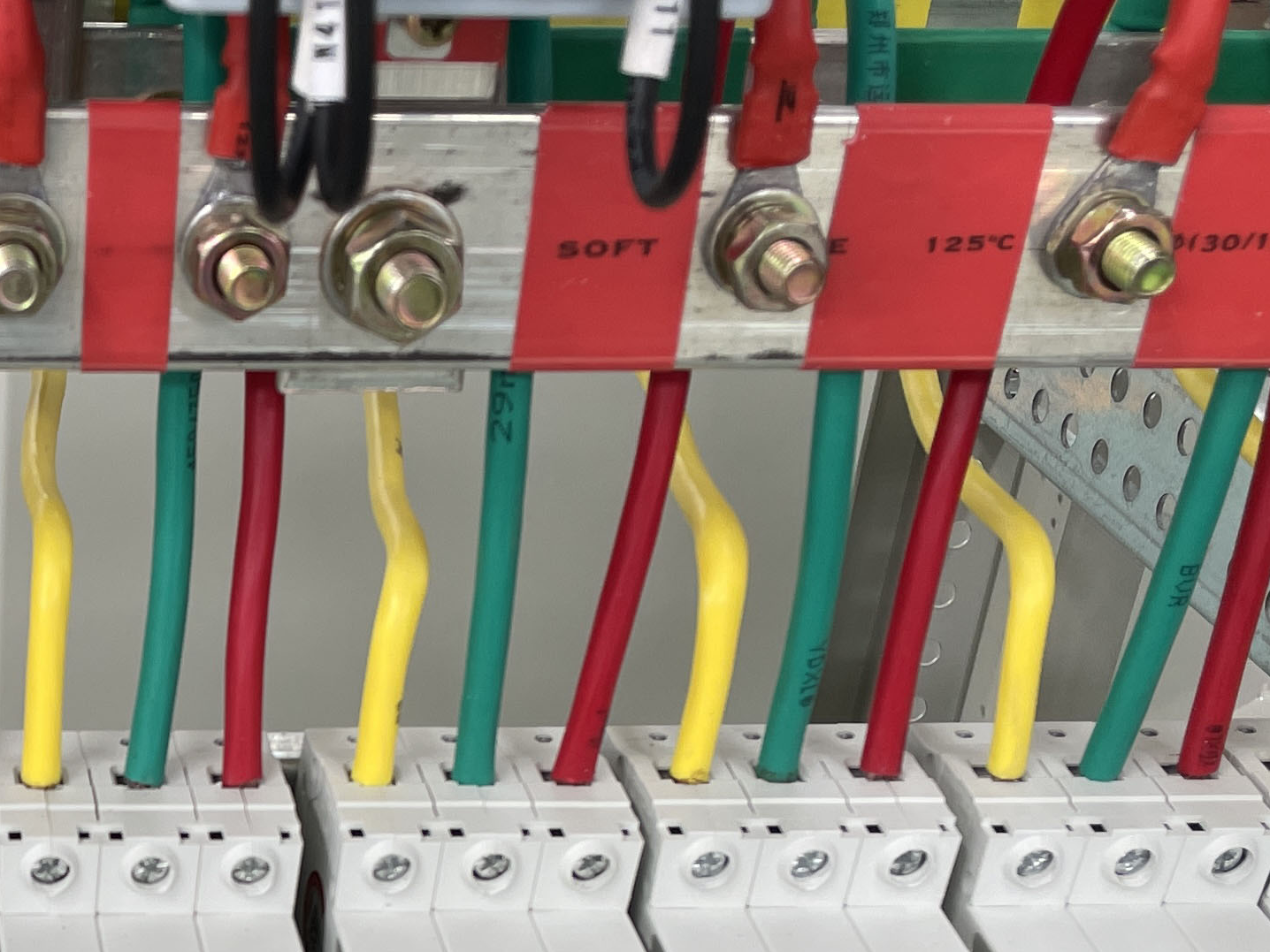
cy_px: 1089
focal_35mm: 73
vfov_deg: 19.2
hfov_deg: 25.3
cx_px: -16
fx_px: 2678
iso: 32
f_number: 1.6
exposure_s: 1/147
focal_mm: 4.2
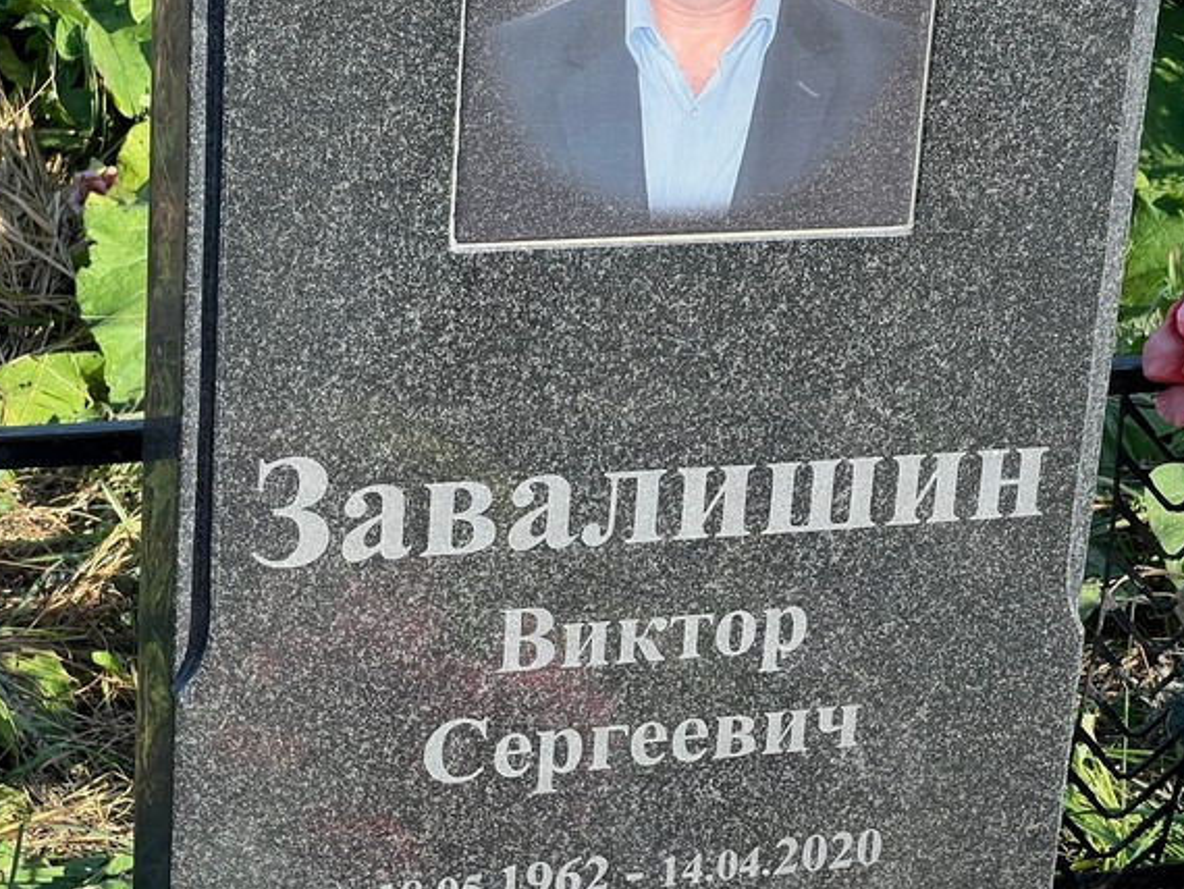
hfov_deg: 18.2
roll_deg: -2.1
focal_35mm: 108
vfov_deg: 13.7
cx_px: 667
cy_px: 617
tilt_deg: -24.6
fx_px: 3696
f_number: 2.8
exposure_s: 1/290
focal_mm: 9
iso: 32
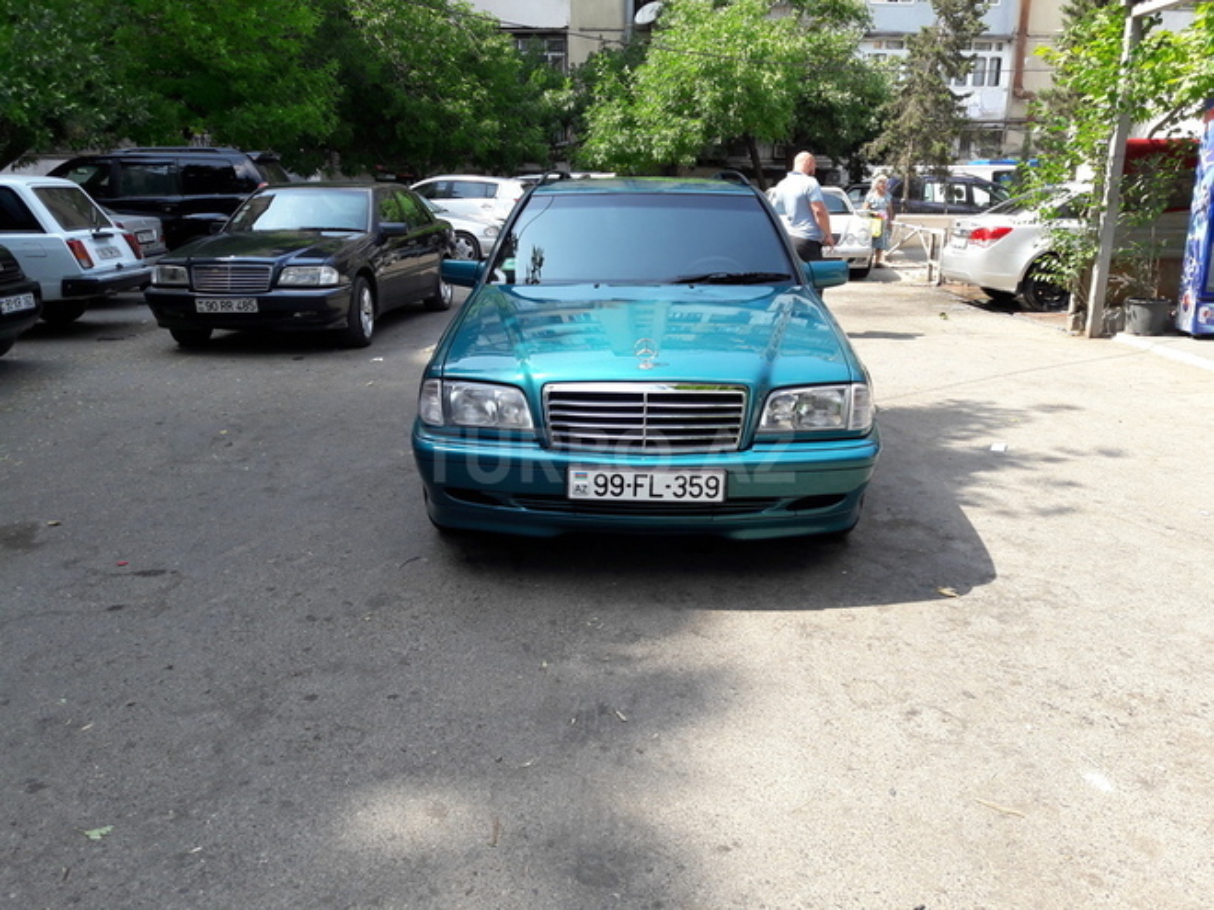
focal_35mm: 28
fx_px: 982
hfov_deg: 63.4
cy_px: 455
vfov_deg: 49.7
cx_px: 607
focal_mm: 3.7
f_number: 1.9
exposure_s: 1/379
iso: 40
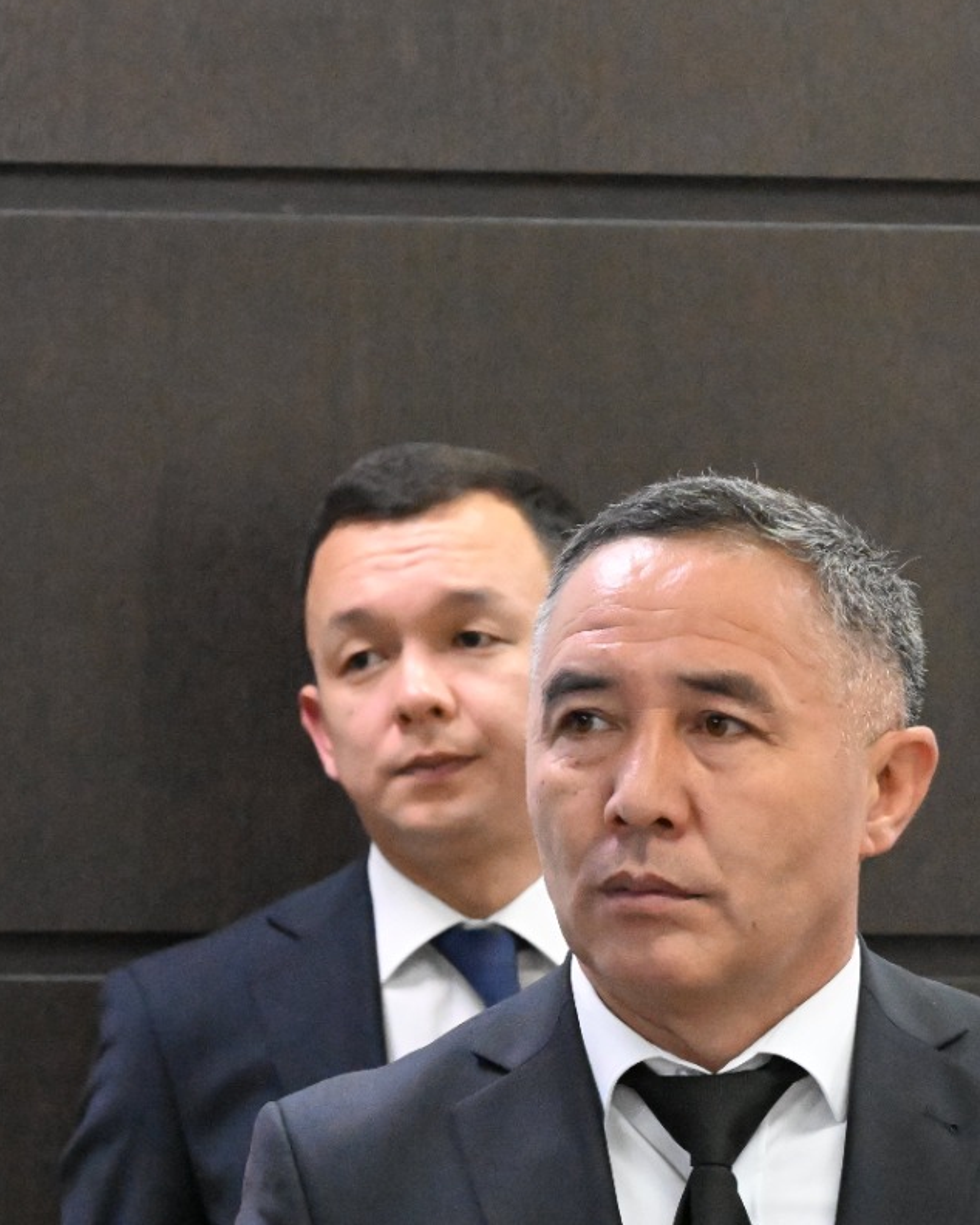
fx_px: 9894
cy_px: 940
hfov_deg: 5.7
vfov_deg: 7.1
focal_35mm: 273
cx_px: 538
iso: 20000
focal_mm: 120
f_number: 6.3
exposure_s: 1/640
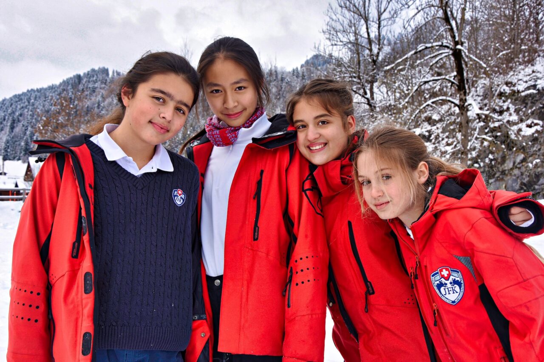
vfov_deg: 31.9
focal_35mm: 42
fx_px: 635
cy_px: 181
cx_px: 272
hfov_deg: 46.4
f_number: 8
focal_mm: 28
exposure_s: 1/200
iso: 200
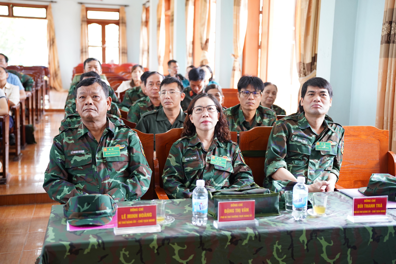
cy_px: 132
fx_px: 503
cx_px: 198
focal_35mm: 46
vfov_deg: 29.4
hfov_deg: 43.0
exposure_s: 1/50
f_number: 2.8
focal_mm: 45.7
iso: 640
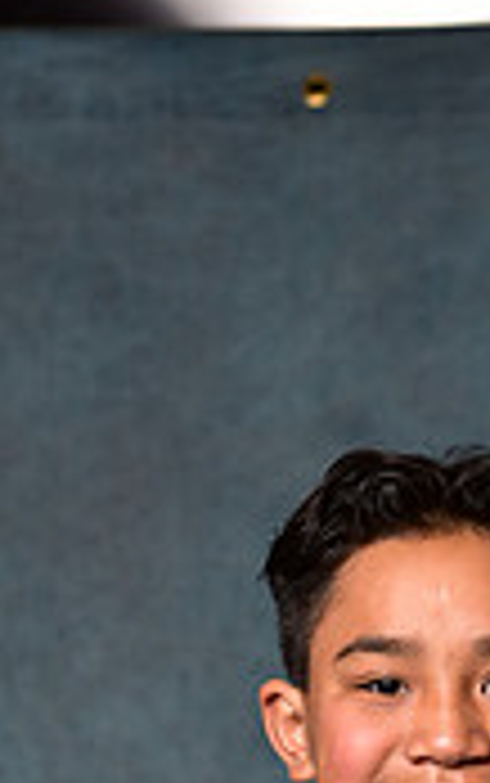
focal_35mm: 238
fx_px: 5077
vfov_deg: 8.6
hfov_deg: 5.5
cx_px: 389
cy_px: 1094
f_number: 4.5
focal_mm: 70
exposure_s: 1/200
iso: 100
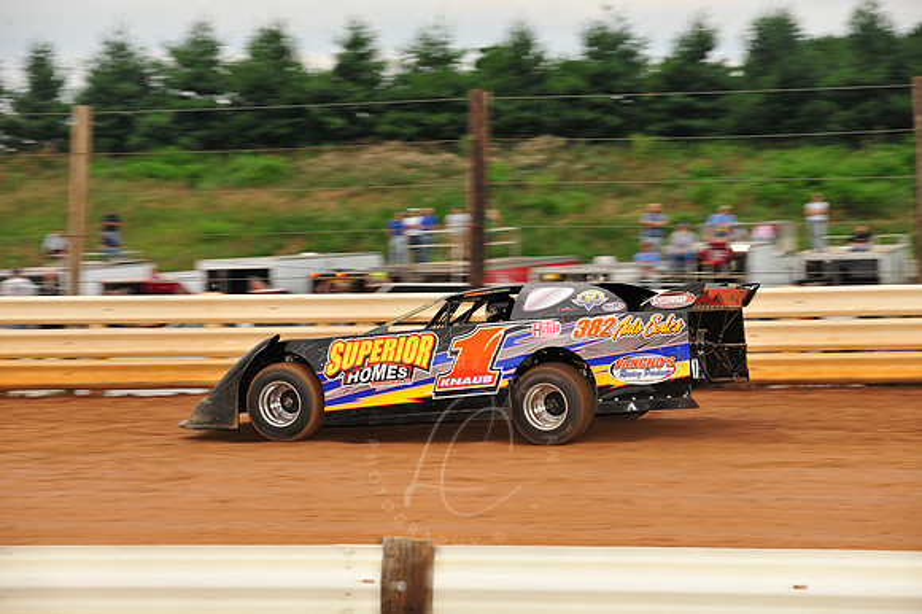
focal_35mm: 125
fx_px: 3199
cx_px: 461
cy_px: 307
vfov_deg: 11.0
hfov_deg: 16.4
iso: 800
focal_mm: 125
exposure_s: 1/320
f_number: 7.1
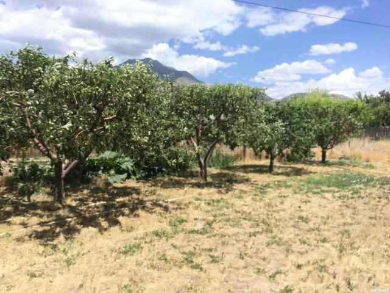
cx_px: 195
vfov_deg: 48.2
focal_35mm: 29
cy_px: 146
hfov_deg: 61.7
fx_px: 327
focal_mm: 4.15
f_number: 2.2
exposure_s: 1/1672
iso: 25
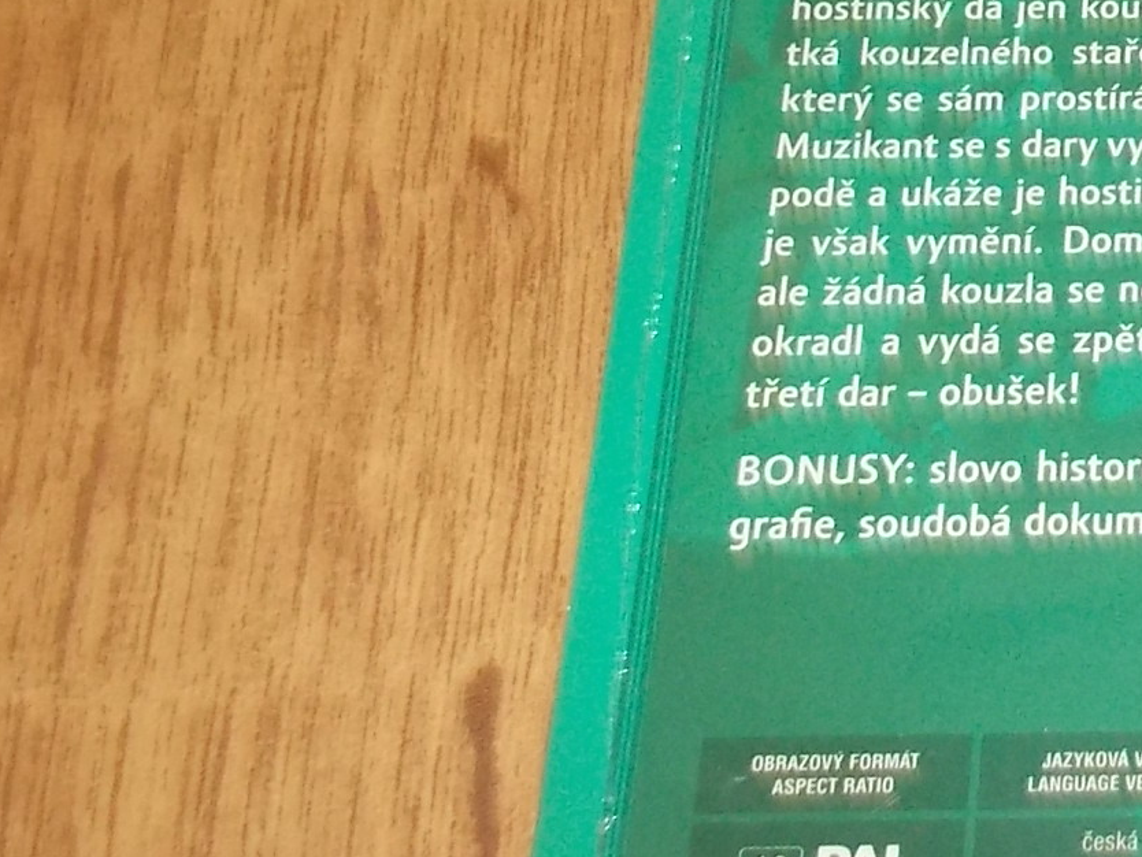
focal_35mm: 79
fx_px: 2607
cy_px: 219
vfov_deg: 18.6
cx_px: 1508
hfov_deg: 22.1
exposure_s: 1/30
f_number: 3.3
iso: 200
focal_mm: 4.1
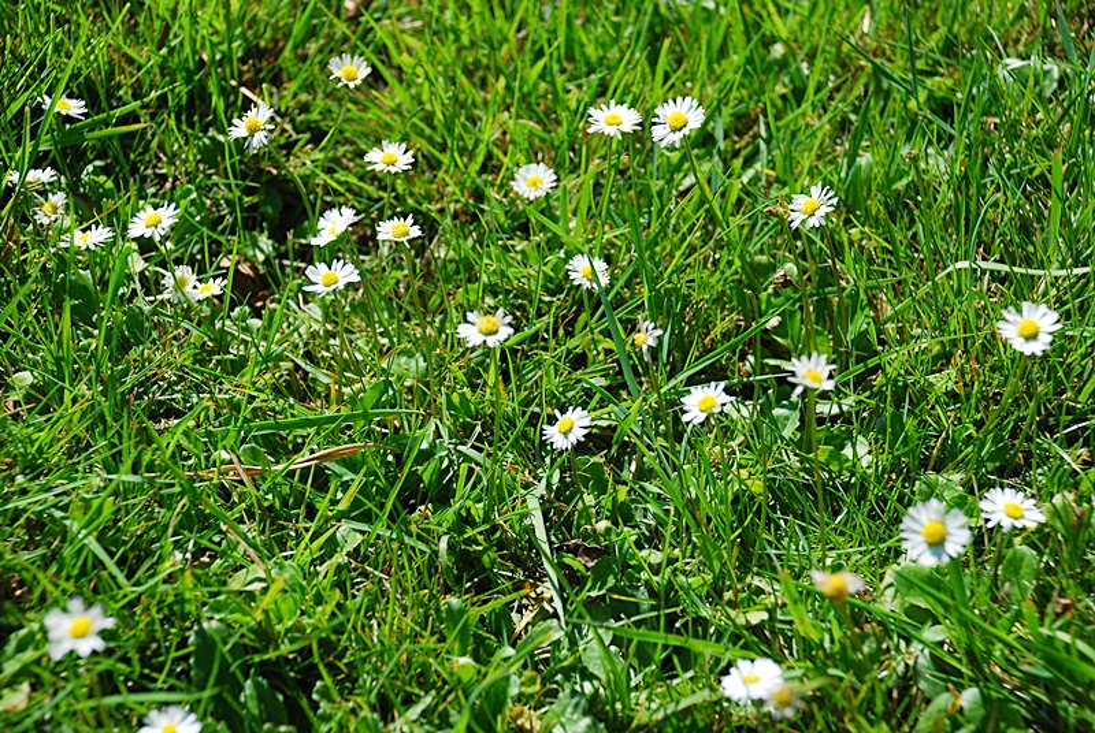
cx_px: 548
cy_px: 366
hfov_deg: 21.9
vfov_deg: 14.8
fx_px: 2833
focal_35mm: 93
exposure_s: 1/1600
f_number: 5.3
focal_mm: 62
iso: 400
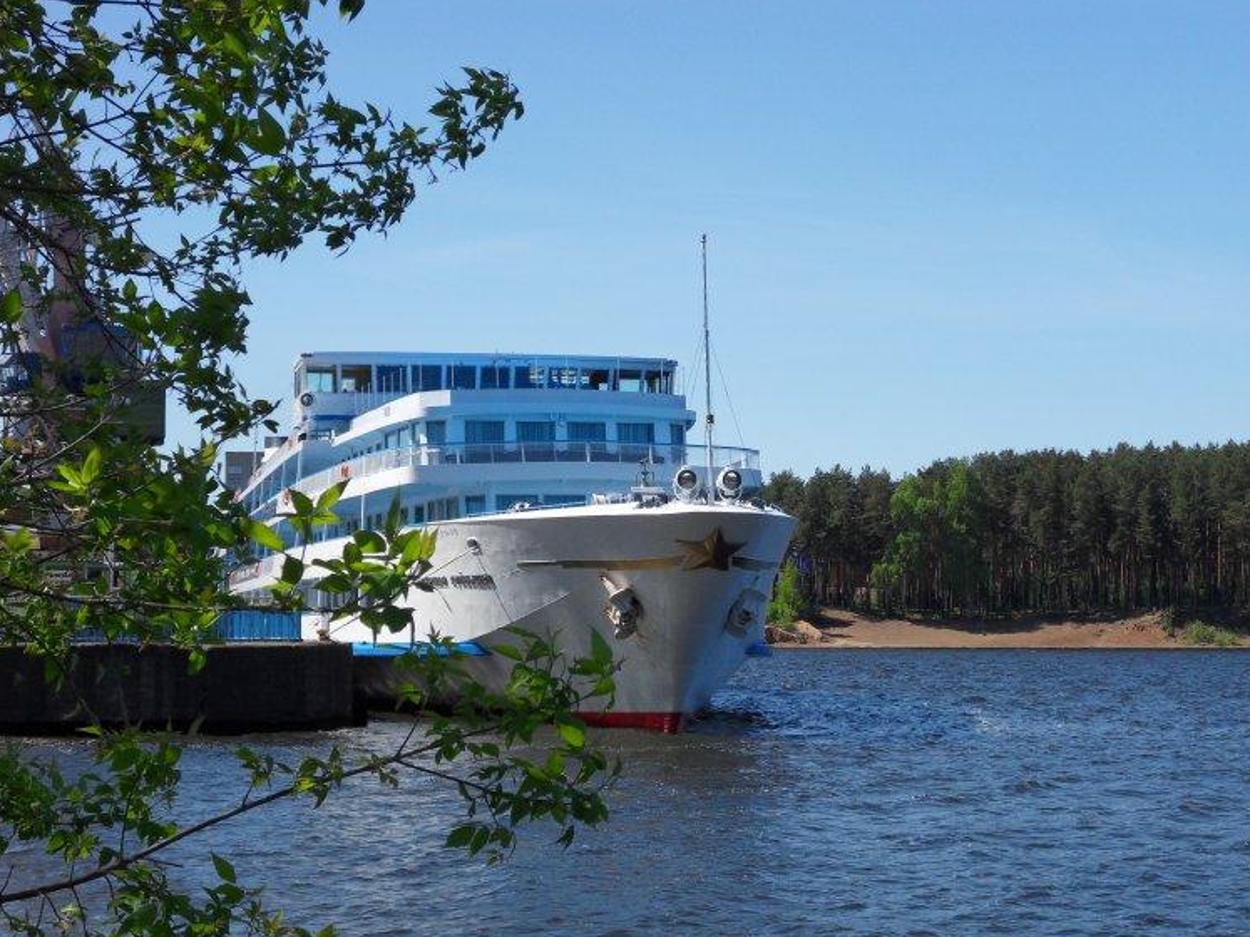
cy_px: 492
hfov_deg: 26.0
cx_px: 638
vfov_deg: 19.6
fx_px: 2708
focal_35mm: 75
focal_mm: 12.3
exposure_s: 1/500
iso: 80
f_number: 5.1
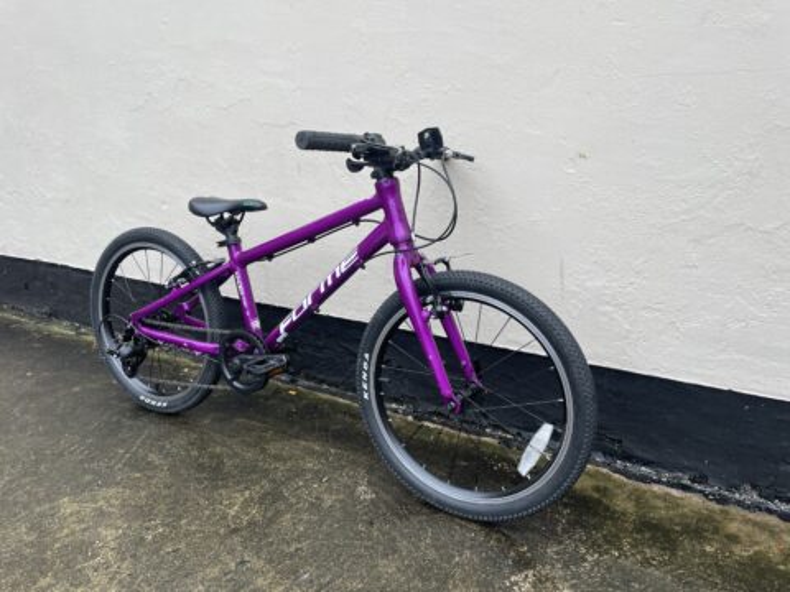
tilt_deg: -14.5
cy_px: 296
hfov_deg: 67.3
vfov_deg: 53.1
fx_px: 593
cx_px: 395
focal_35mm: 26
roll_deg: +1.1
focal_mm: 4.2
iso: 50
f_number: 1.6
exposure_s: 1/121
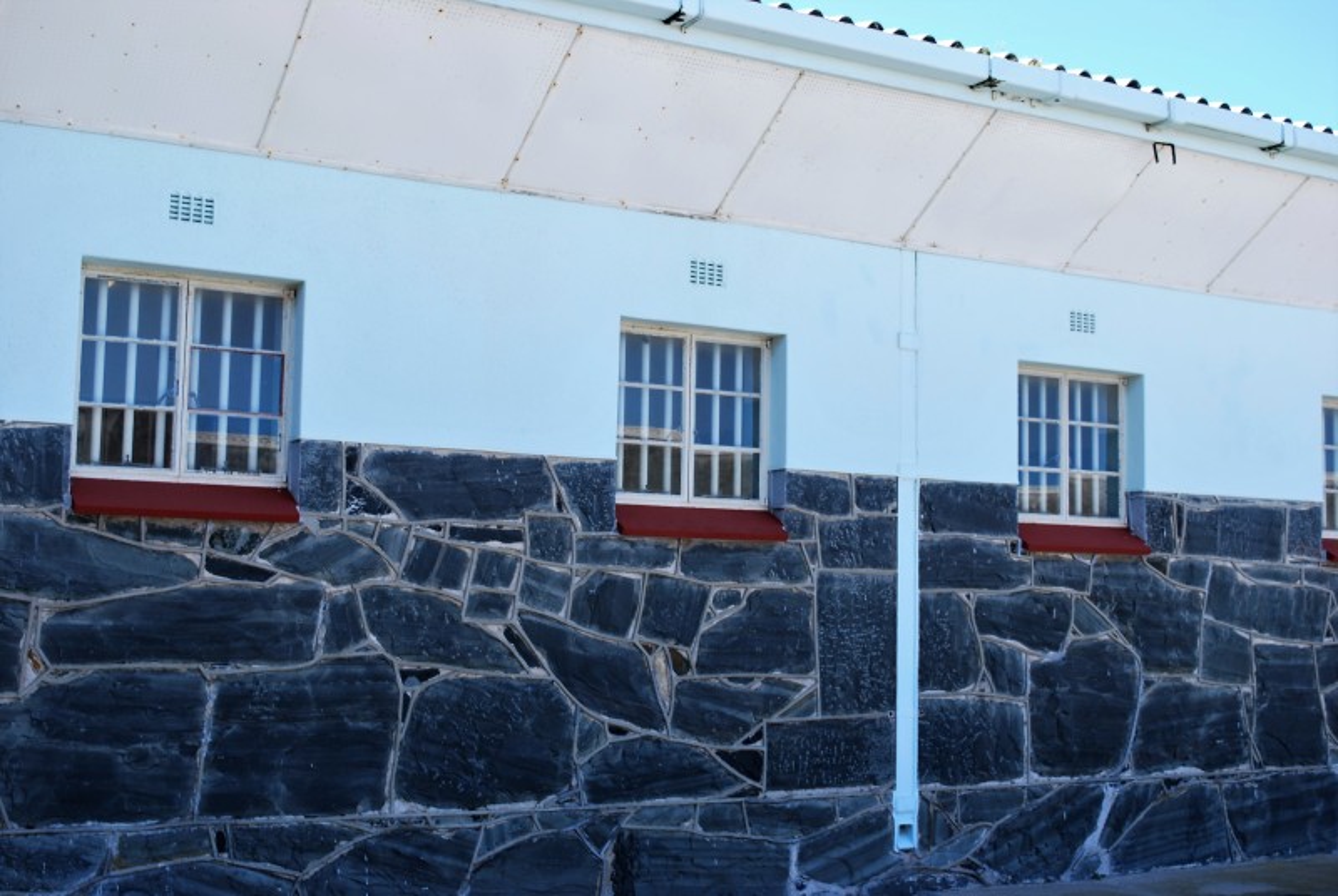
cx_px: 669
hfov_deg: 42.3
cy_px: 448
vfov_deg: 29.0
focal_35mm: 46
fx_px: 1731
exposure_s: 1/160
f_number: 6.3
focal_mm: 31
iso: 100
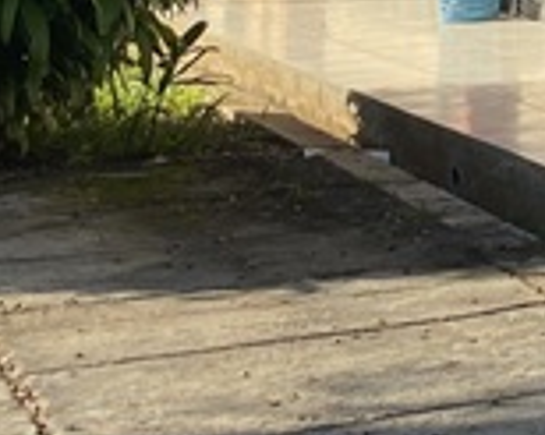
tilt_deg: +9.0
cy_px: -520
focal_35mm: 133
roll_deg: +0.1
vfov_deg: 10.4
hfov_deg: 12.0
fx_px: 2144
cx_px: 1249
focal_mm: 4.25
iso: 32
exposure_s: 1/1135
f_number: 1.8
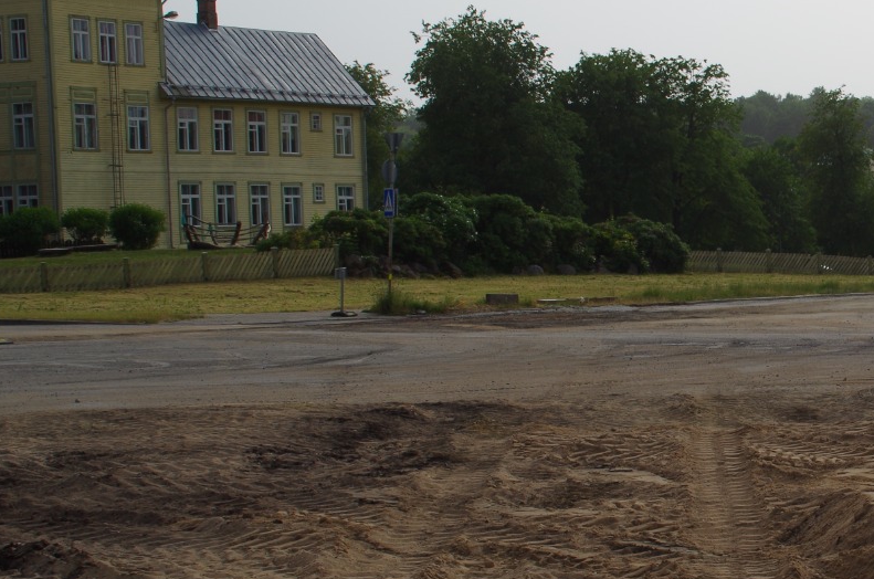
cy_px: 324
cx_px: 843
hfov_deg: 19.7
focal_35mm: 101
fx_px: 2447
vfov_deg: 13.5
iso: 100
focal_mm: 33
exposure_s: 1/160
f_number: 13
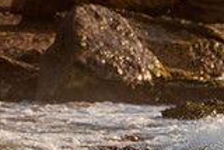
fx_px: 13794
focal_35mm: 2215
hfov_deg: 0.9
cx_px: 89
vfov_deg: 0.6
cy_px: 227
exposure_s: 1/2000
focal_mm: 500
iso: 220
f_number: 5.6
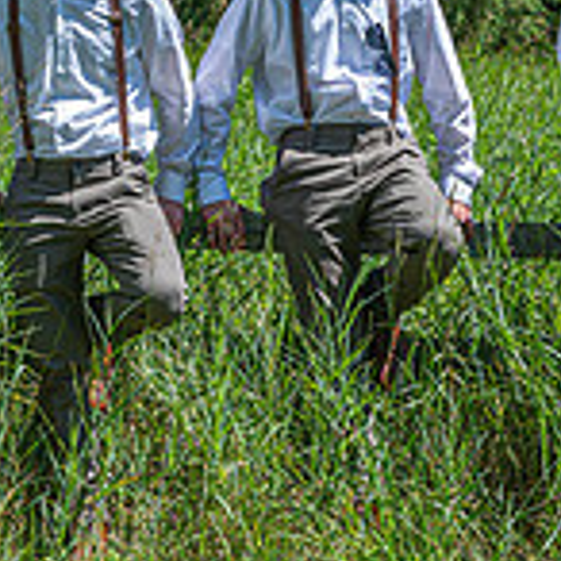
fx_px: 2310
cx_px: -56
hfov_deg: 13.6
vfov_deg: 13.8
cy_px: 148
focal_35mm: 126
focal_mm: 36
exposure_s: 1/250
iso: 100
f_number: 6.3
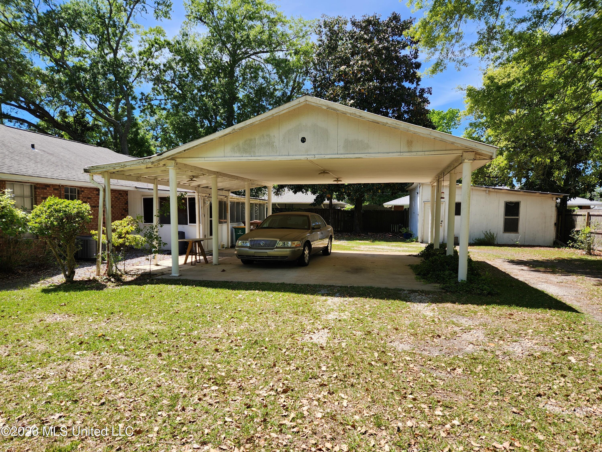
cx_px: 301
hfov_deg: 73.9
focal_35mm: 23
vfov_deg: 58.9
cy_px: 226
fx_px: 400
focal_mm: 5.4
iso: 20
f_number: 1.8
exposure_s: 1/779
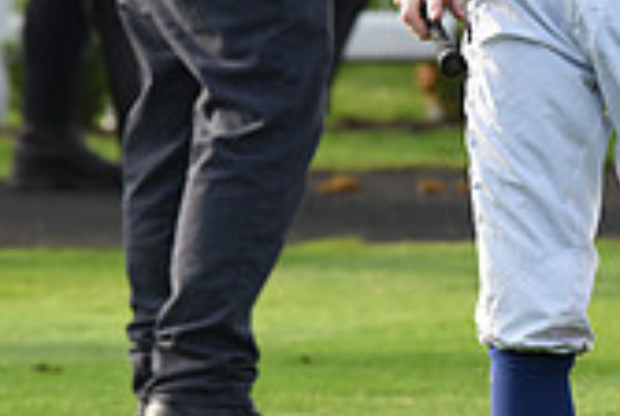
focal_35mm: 694
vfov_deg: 2.0
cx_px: 509
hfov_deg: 3.0
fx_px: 11973
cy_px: -295
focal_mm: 200
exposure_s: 1/800
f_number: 5.6
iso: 640
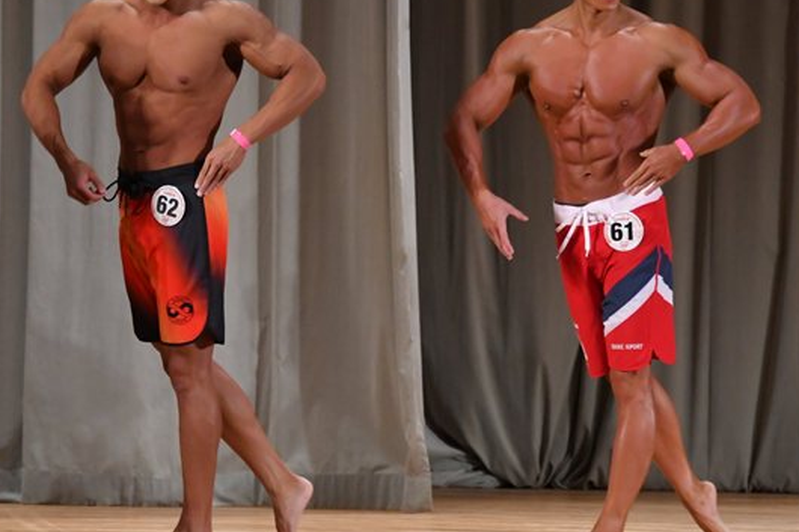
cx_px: 222
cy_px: 271
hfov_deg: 5.5
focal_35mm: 373
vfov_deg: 3.7
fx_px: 8275
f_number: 5.6
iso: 3200
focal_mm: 170
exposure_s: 1/400
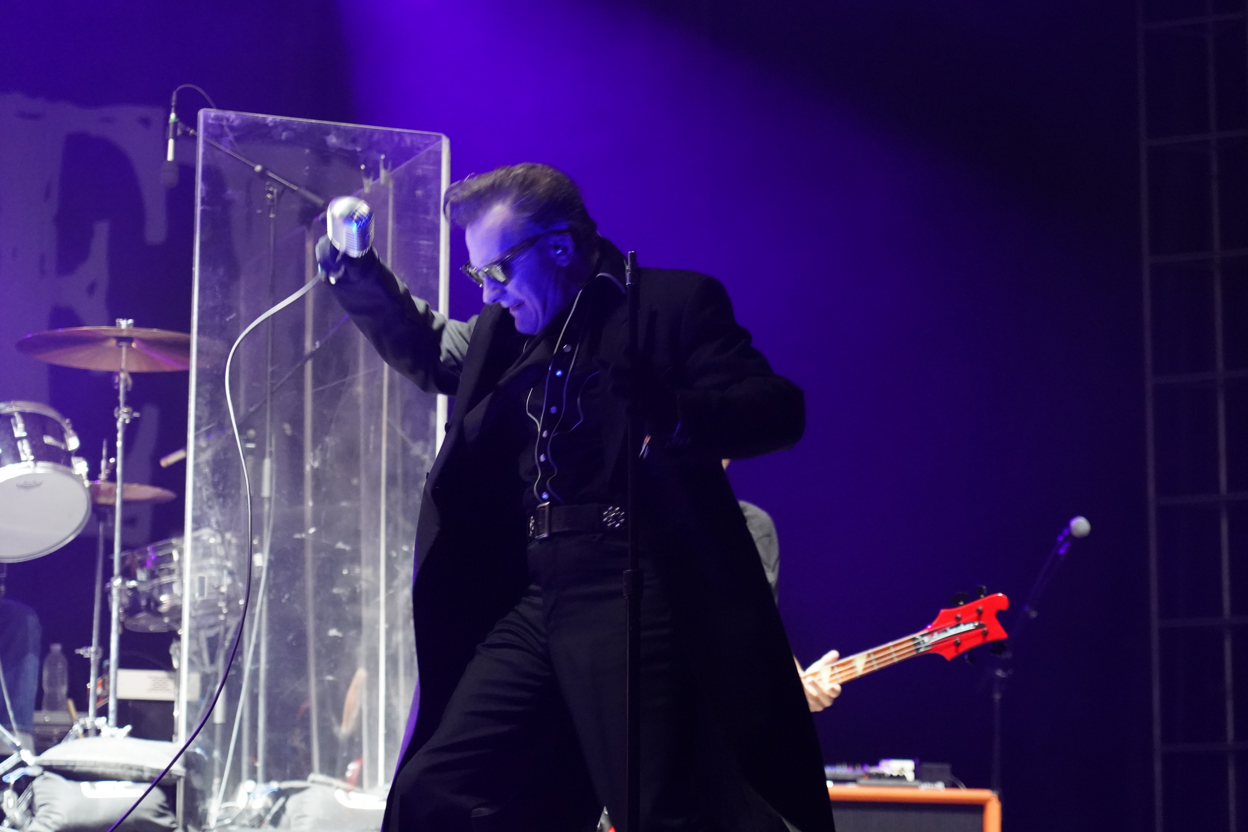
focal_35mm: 105
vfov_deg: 13.0
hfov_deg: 19.5
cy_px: 416
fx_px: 3640
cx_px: 624
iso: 10000
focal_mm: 105
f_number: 4
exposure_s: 1/160
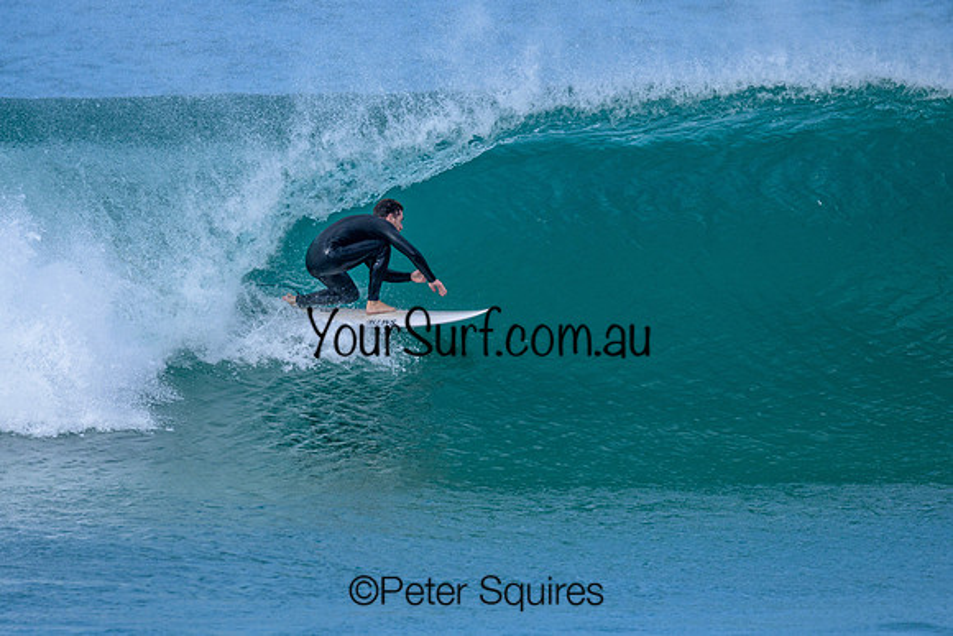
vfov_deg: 1.3
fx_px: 27447
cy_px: 224
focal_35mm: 1037
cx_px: 336
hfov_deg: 2.0
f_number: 6.3
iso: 400
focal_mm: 800
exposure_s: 1/2000
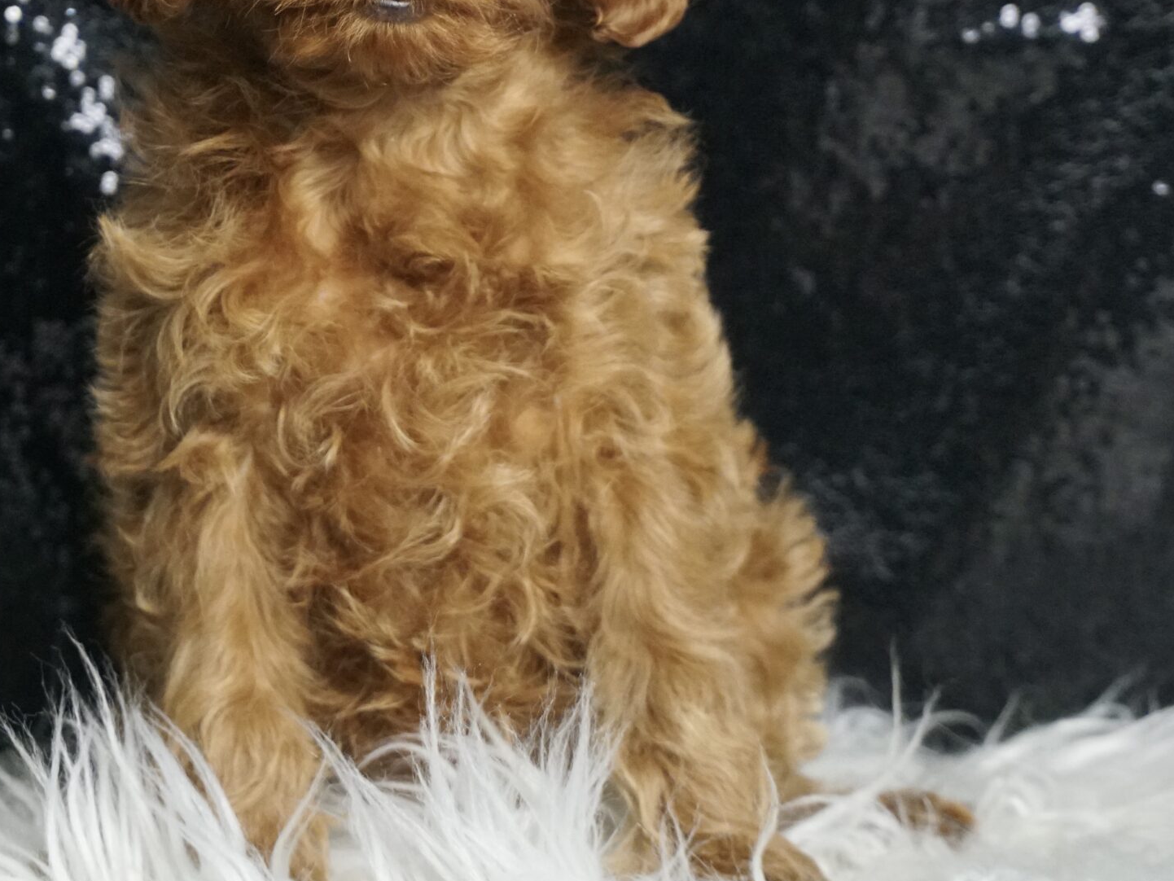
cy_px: 194
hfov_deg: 15.4
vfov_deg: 11.5
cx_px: 458
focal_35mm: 128
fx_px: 4342
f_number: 5.6
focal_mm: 50
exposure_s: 1/160
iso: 3200
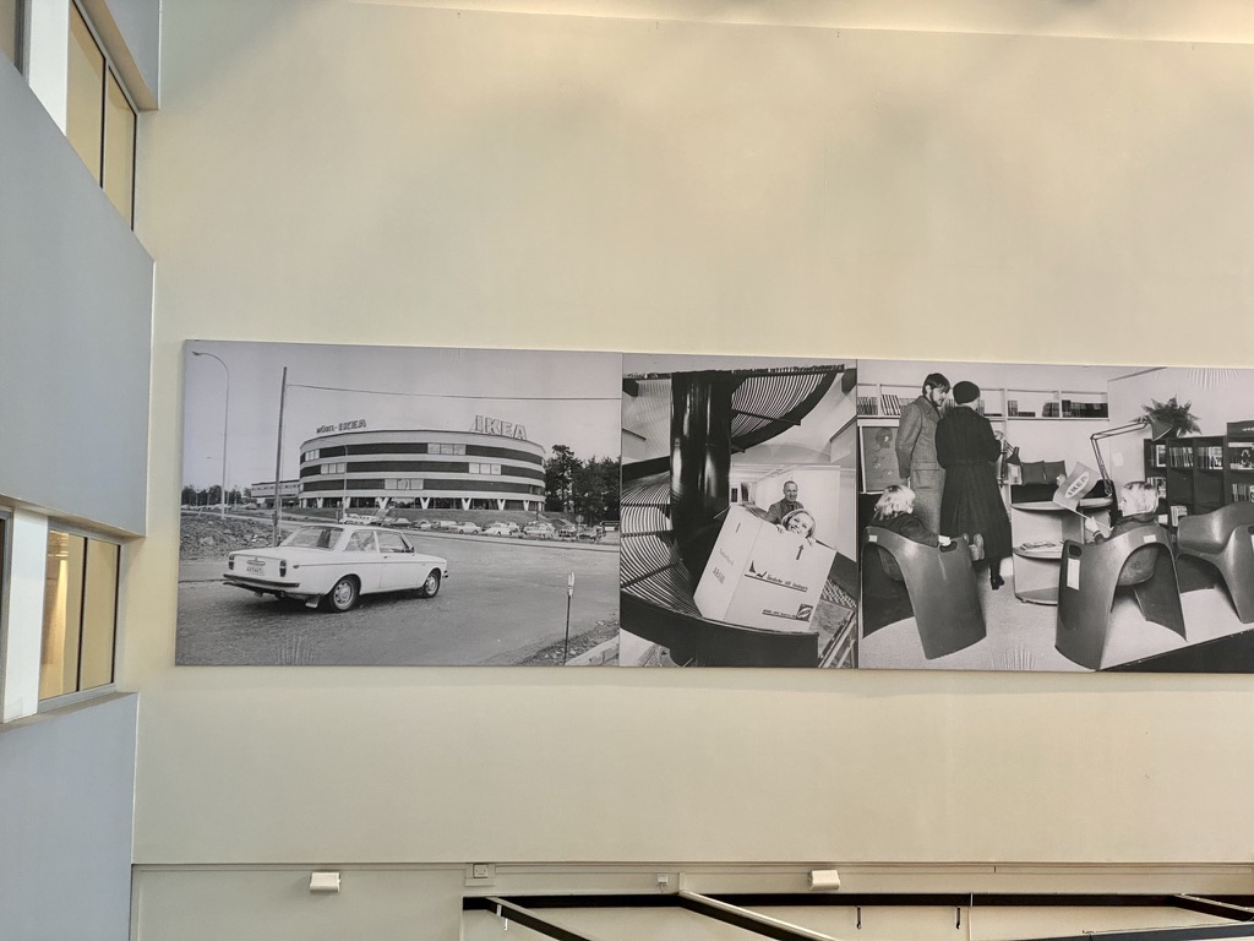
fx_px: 1884
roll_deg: -0.9
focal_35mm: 52
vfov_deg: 28.0
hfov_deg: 36.8
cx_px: 627
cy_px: 470
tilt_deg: +2.8
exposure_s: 1/50
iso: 100
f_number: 2
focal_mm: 6
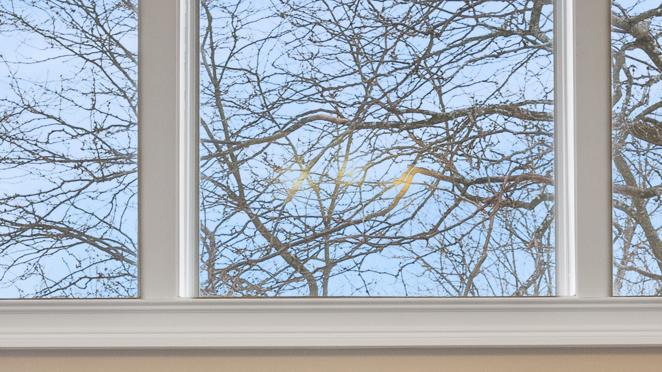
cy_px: 396
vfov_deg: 8.1
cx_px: 378
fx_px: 2615
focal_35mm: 149
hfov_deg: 14.4
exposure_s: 1/25
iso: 500
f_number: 8
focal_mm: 35
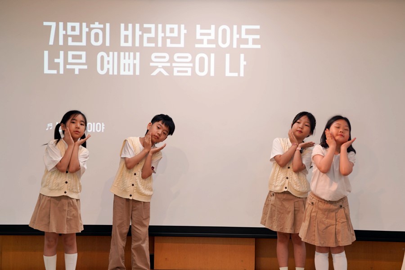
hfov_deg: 14.9
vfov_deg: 9.9
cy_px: 135
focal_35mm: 138
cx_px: 202
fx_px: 1552
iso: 400
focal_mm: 138
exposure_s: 1/160
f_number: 4
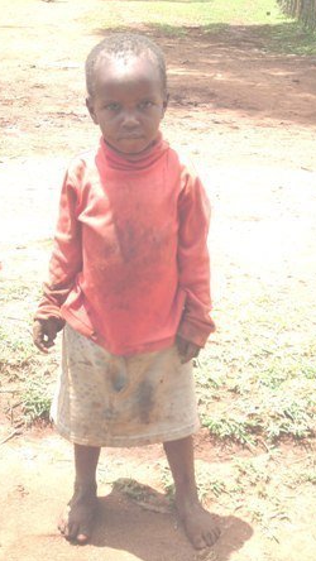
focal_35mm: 78
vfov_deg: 27.2
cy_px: 282
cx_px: 159
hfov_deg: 15.5
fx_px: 1161
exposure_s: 1/500
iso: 80
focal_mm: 11.7
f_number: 3.7
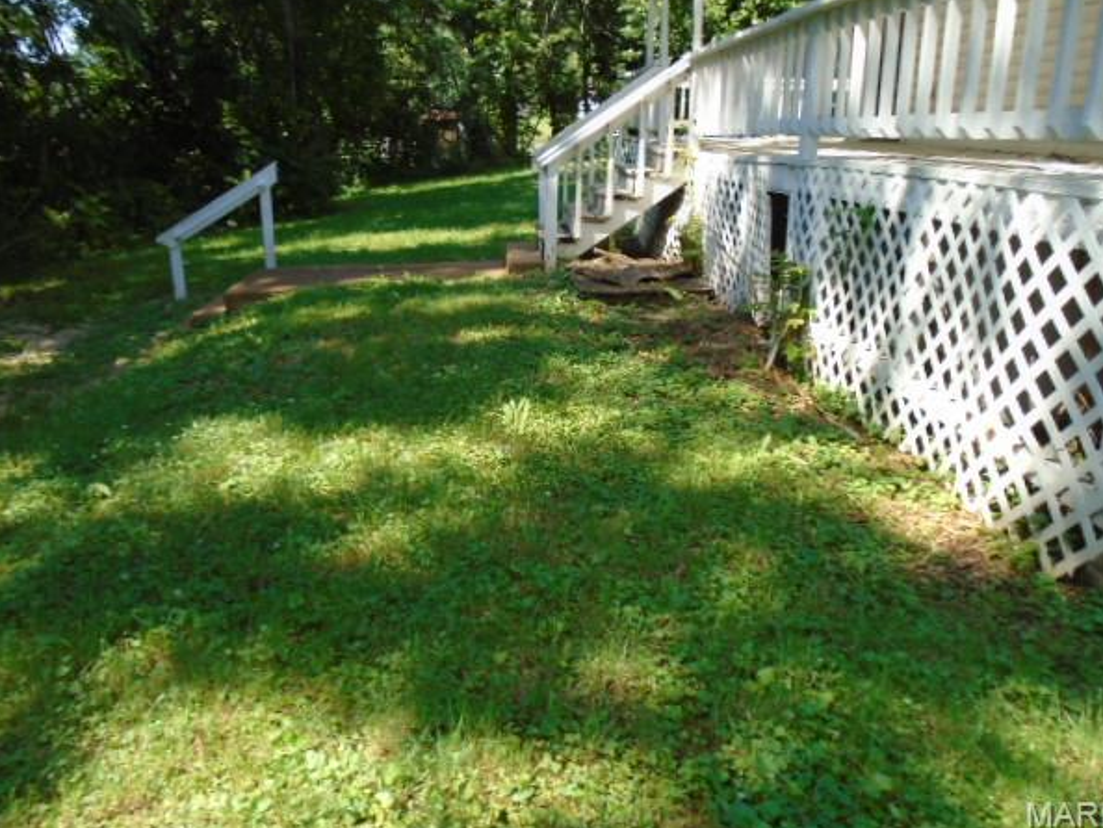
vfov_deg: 49.8
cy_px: 394
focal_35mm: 28
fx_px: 893
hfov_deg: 63.4
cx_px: 550
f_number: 3.2
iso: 100
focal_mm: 4.6
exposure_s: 1/320
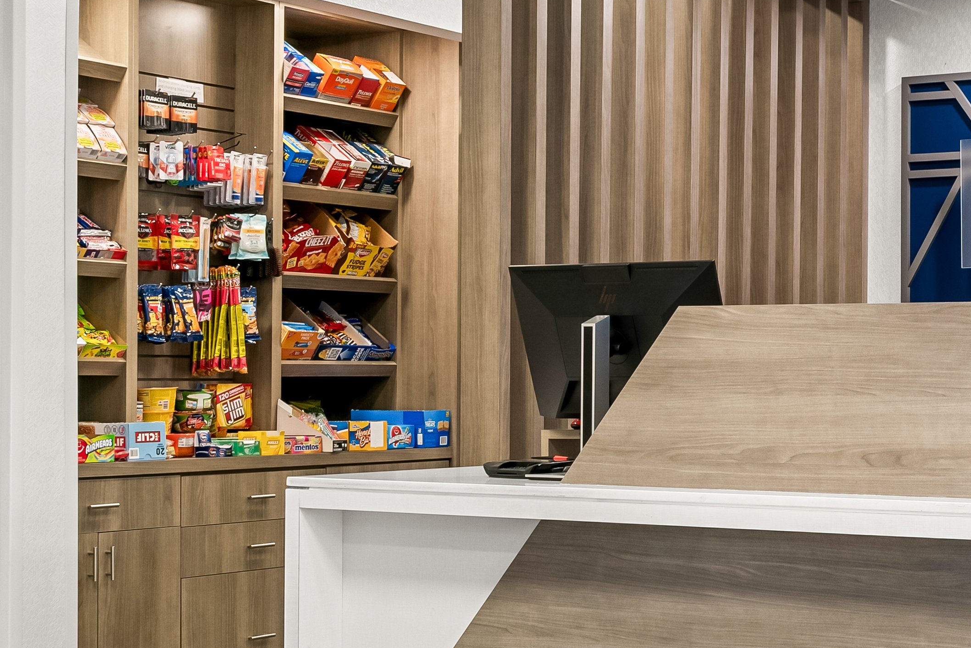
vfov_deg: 20.0
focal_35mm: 68
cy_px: 415
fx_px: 1835
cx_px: 884
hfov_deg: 28.4
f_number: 10
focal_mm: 34
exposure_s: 1/1.67
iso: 400
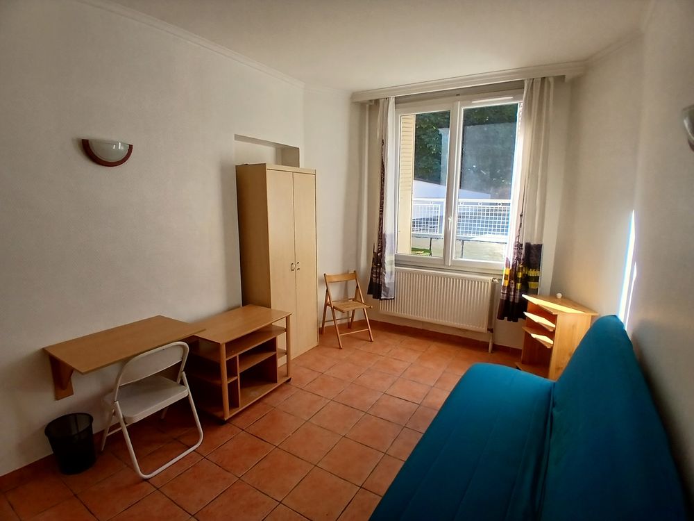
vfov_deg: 74.7
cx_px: 347
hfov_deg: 91.0
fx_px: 341
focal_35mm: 17
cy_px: 260
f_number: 2.2
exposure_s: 1/120
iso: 64
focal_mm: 1.4
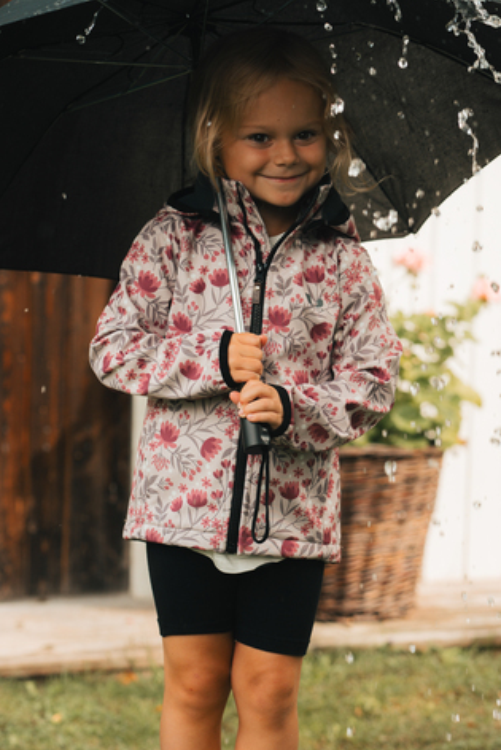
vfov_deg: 17.5
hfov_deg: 11.7
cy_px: 385
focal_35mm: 117
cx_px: 254
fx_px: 2440
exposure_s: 1/500
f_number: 4
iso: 320
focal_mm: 85
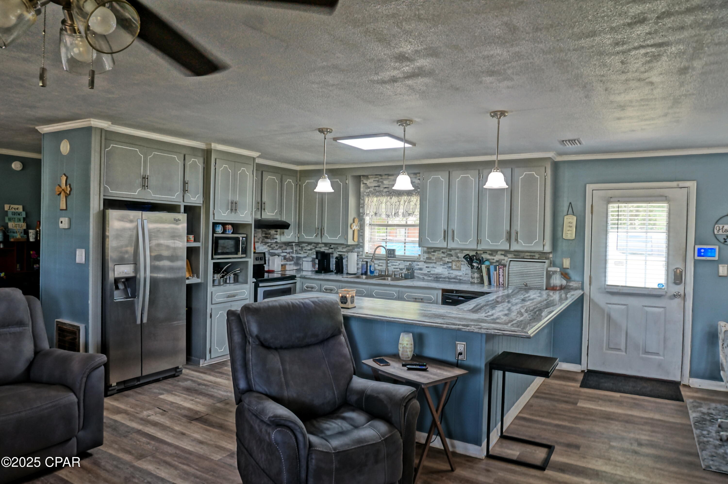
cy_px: 242
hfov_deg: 73.8
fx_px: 485
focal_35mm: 24
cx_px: 364
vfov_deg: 53.0
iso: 400
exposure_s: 1/25
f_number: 5.6
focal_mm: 16
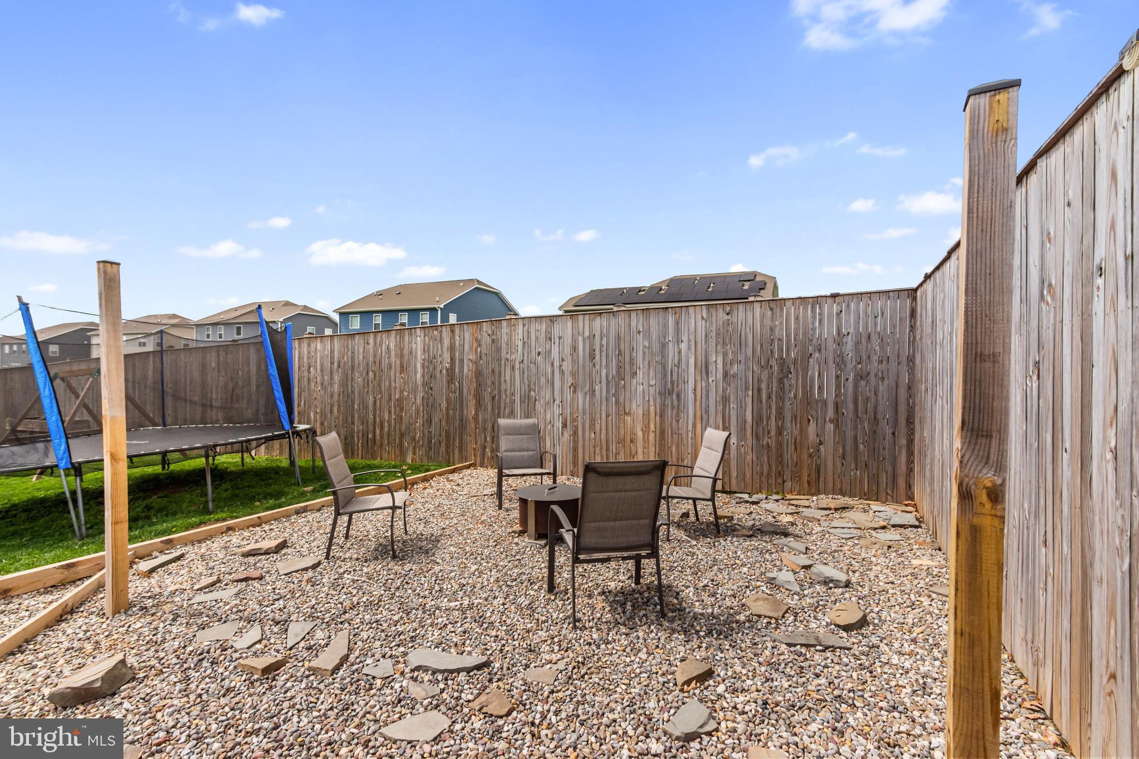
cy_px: 380
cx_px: 570
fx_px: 475
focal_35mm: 15
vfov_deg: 77.3
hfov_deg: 100.4
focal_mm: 10
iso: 640
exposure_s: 1/640
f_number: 9
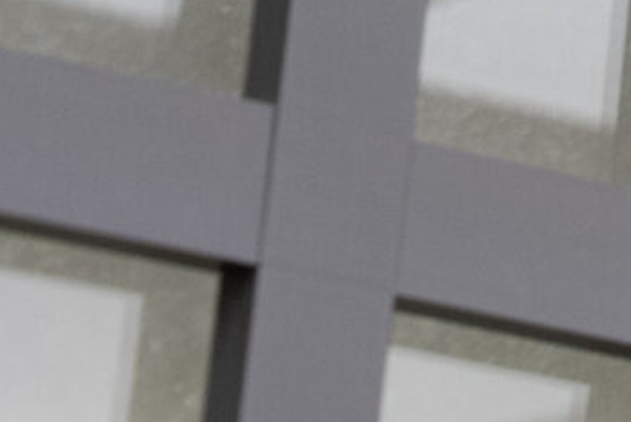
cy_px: -973
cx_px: 2289
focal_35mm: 464
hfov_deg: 4.2
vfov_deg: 2.9
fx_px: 8133
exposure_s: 1/400
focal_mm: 62.9
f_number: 5
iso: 1000
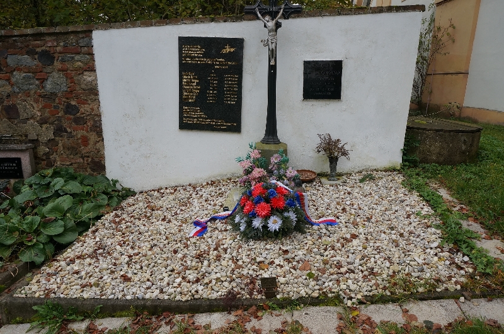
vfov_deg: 52.9
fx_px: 335
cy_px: 167
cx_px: 252
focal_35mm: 24
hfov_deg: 73.8
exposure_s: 1/125
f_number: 8
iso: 400
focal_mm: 16
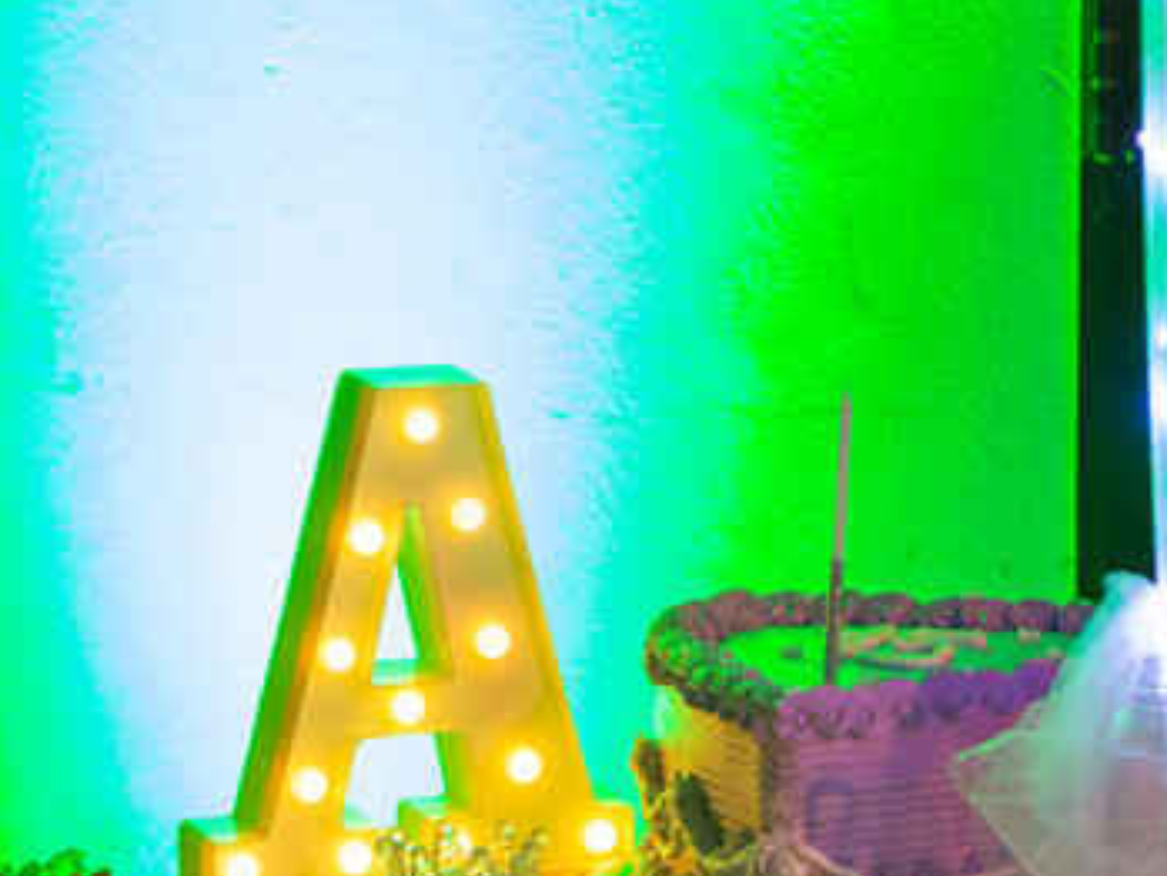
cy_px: 704
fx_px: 5531
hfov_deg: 12.0
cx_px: 826
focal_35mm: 164
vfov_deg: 9.0
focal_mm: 62
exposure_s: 1/40
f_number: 4.5
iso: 2500
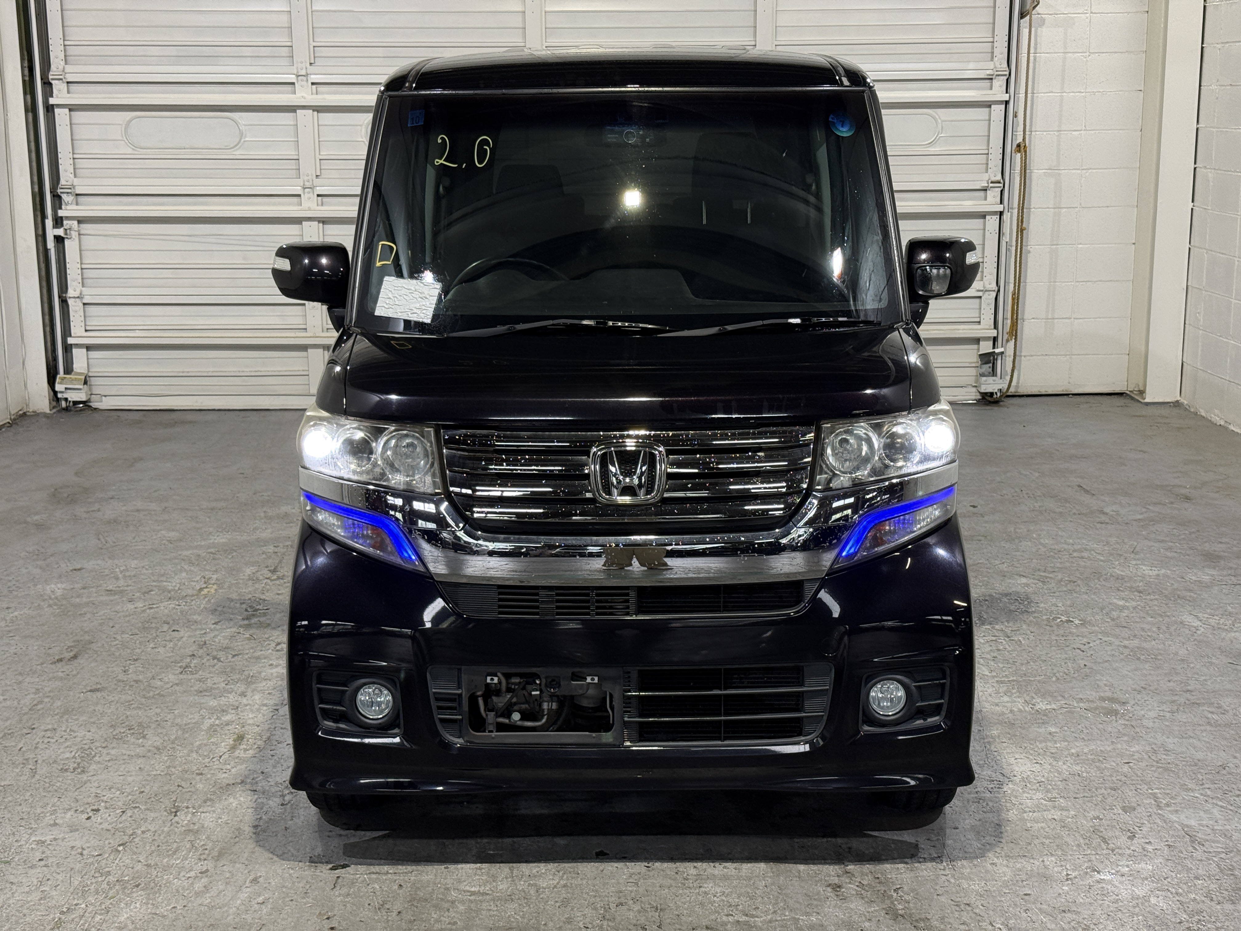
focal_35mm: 48
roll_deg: +0.1
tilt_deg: -11.8
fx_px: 1721
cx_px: 620
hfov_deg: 39.7
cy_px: 466
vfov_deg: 30.3
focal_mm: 6.76
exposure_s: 1/60
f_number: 1.78
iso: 160
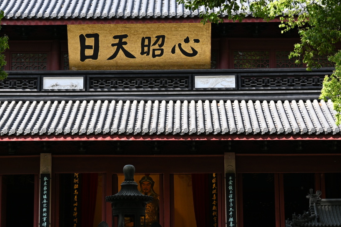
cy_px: 61
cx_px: 149
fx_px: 1042
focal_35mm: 110
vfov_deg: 12.4
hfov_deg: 18.6
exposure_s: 1/250
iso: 160
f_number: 5.6
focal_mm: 50
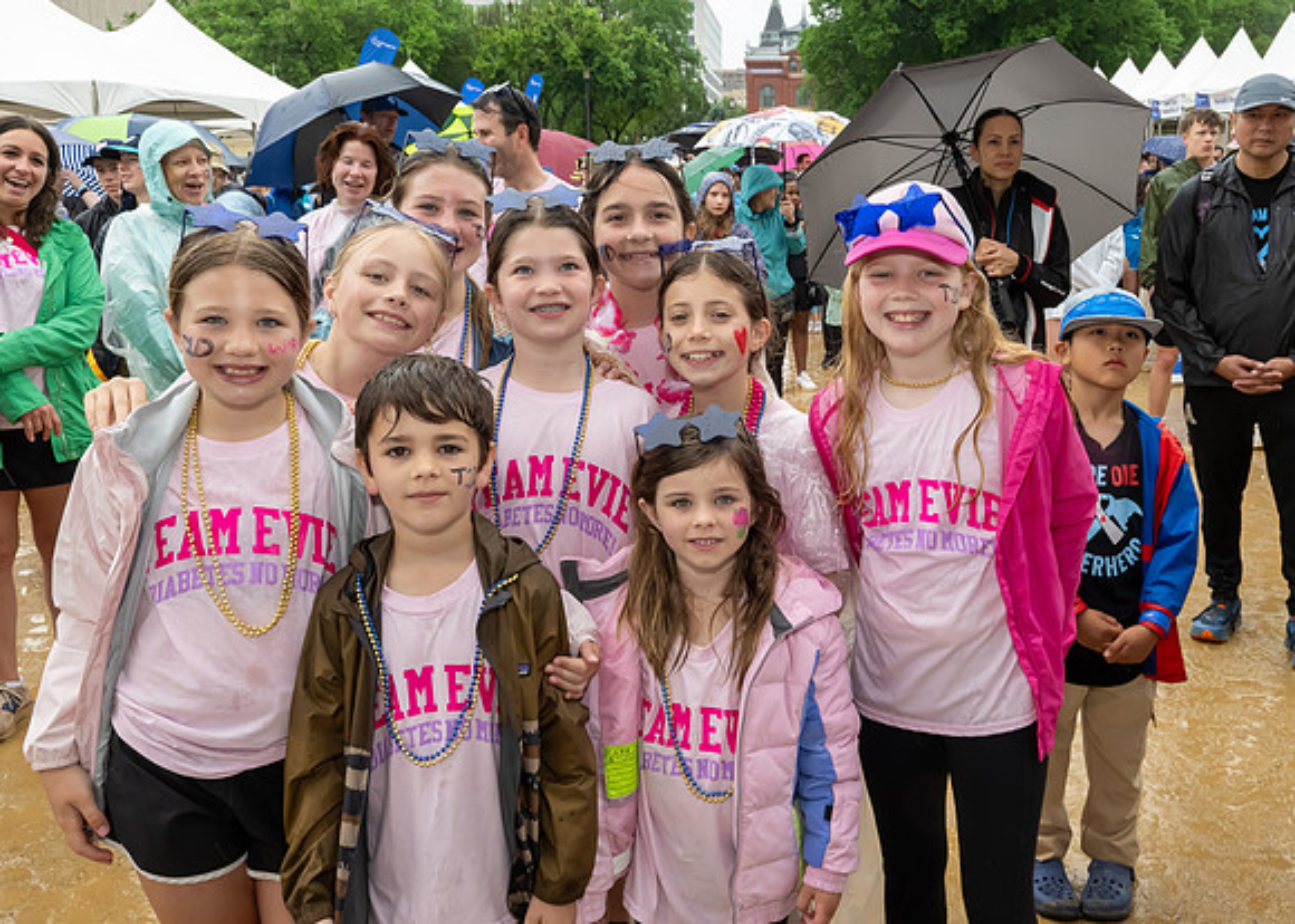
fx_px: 1181
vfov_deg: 42.7
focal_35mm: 32
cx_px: 760
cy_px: 418
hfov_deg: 57.1
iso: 1600
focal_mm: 19
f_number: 10
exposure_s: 1/250
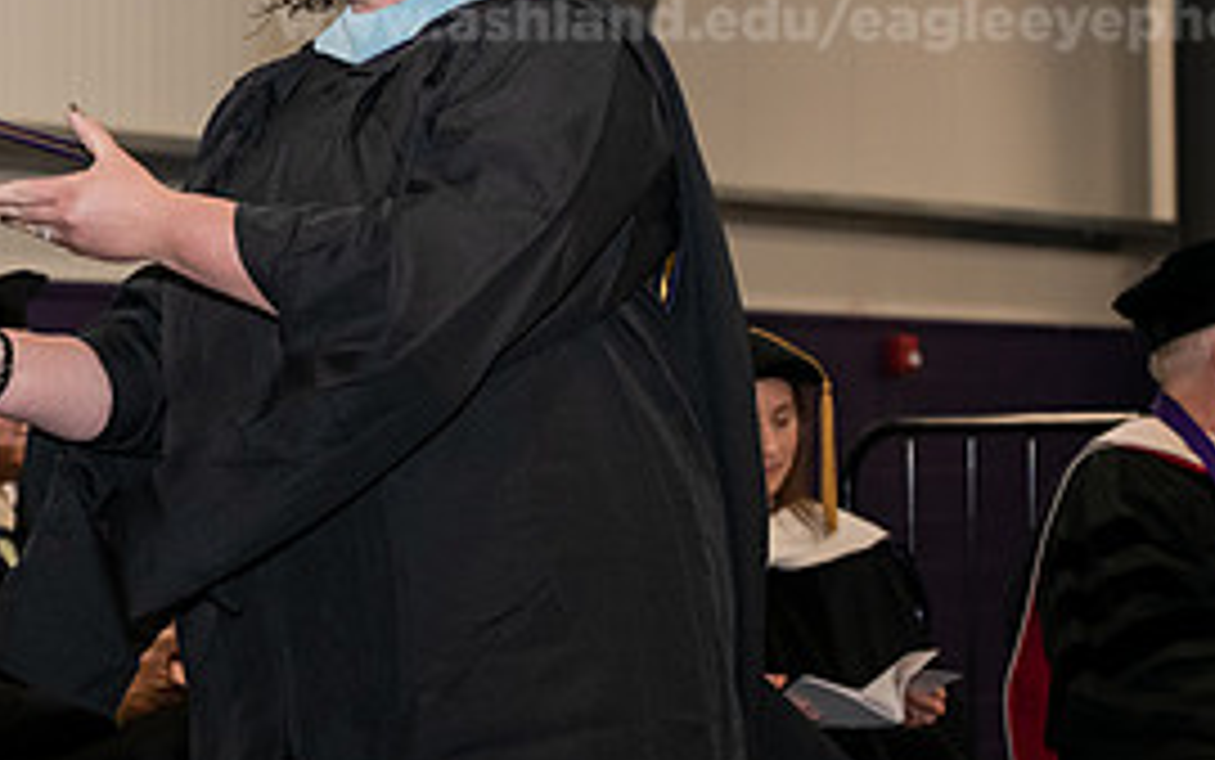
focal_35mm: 175
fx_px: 5797
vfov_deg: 7.5
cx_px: 72
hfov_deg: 11.9
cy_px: 115
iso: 1600
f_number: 5.6
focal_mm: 80
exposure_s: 1/200
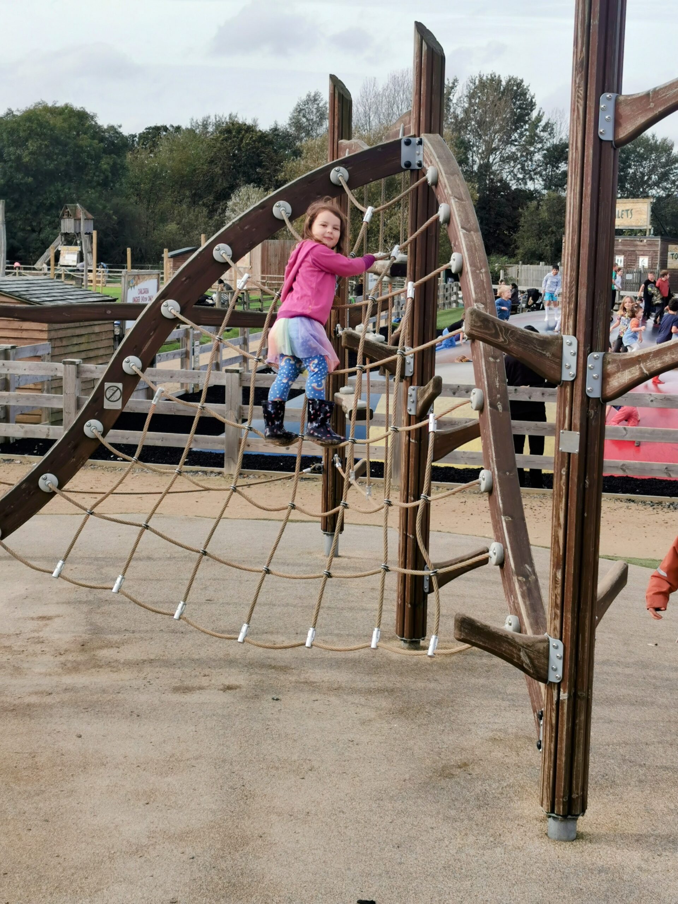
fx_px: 1410
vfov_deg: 35.5
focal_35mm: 54
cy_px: 452
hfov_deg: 27.0
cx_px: 339
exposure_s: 1/2252
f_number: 1.6
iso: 50
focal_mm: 5.56
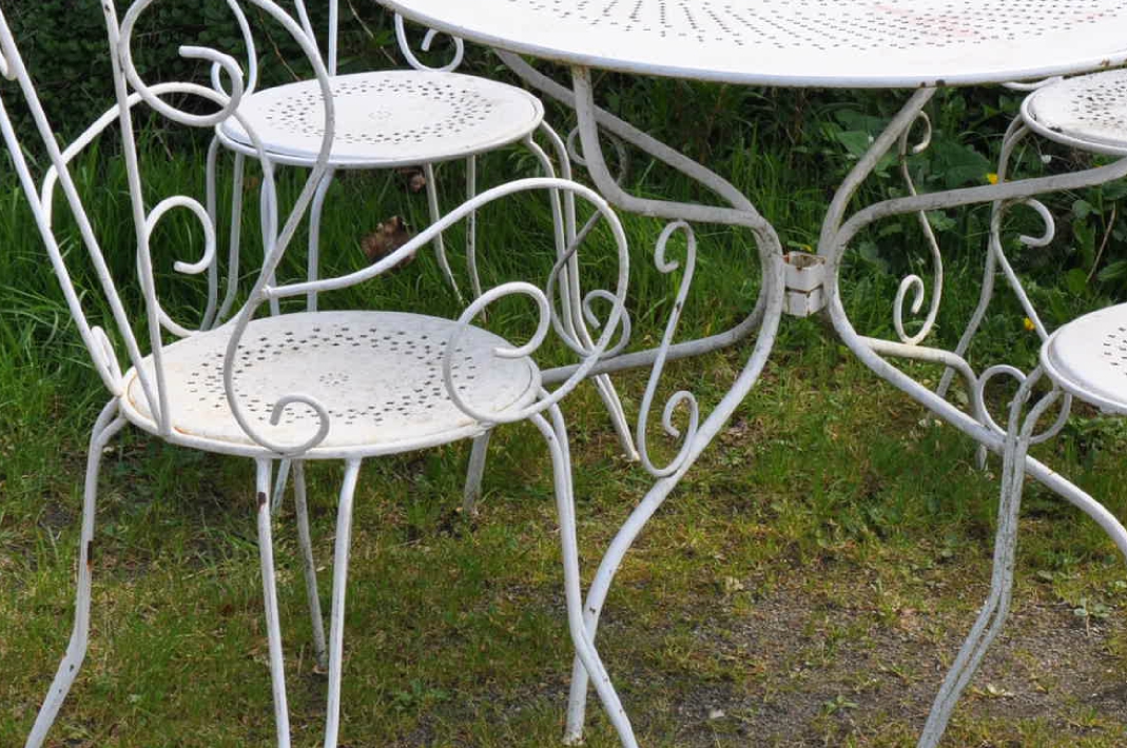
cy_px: 298
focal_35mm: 115
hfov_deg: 17.7
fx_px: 3596
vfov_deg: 11.9
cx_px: 812
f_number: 11
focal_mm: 40
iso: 400
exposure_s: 1/125
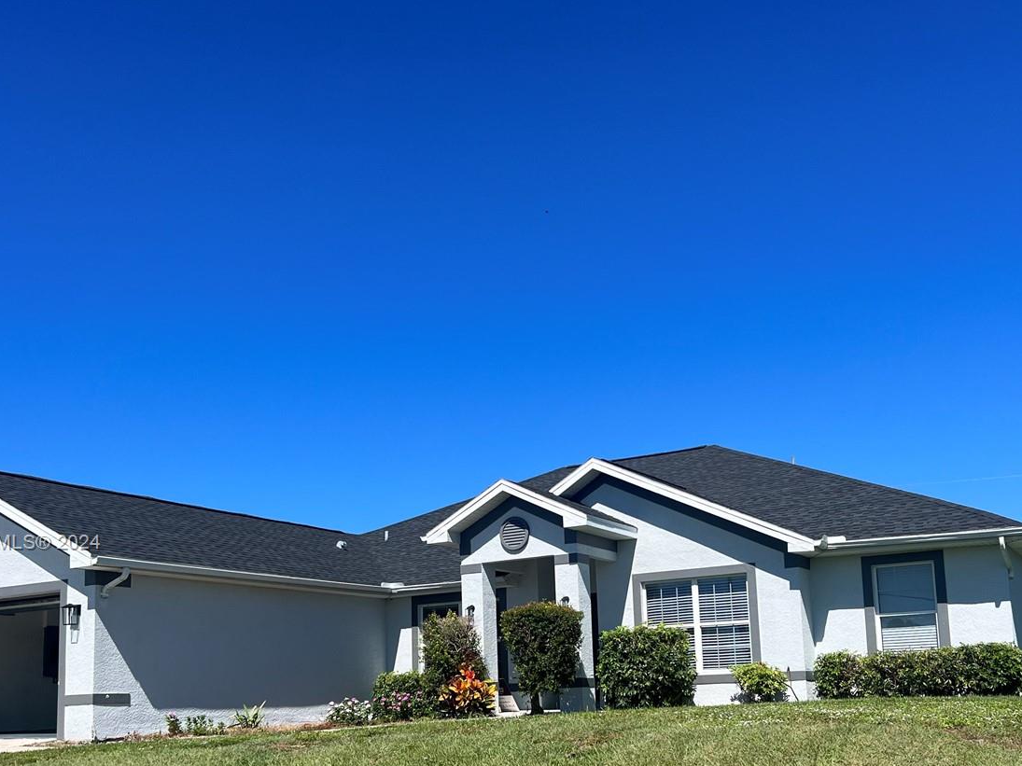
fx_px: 1122
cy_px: 544
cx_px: 549
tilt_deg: +6.4
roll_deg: +2.0
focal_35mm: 38
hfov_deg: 48.9
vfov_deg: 37.1
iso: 50
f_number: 1.5
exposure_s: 1/4831
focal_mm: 5.7
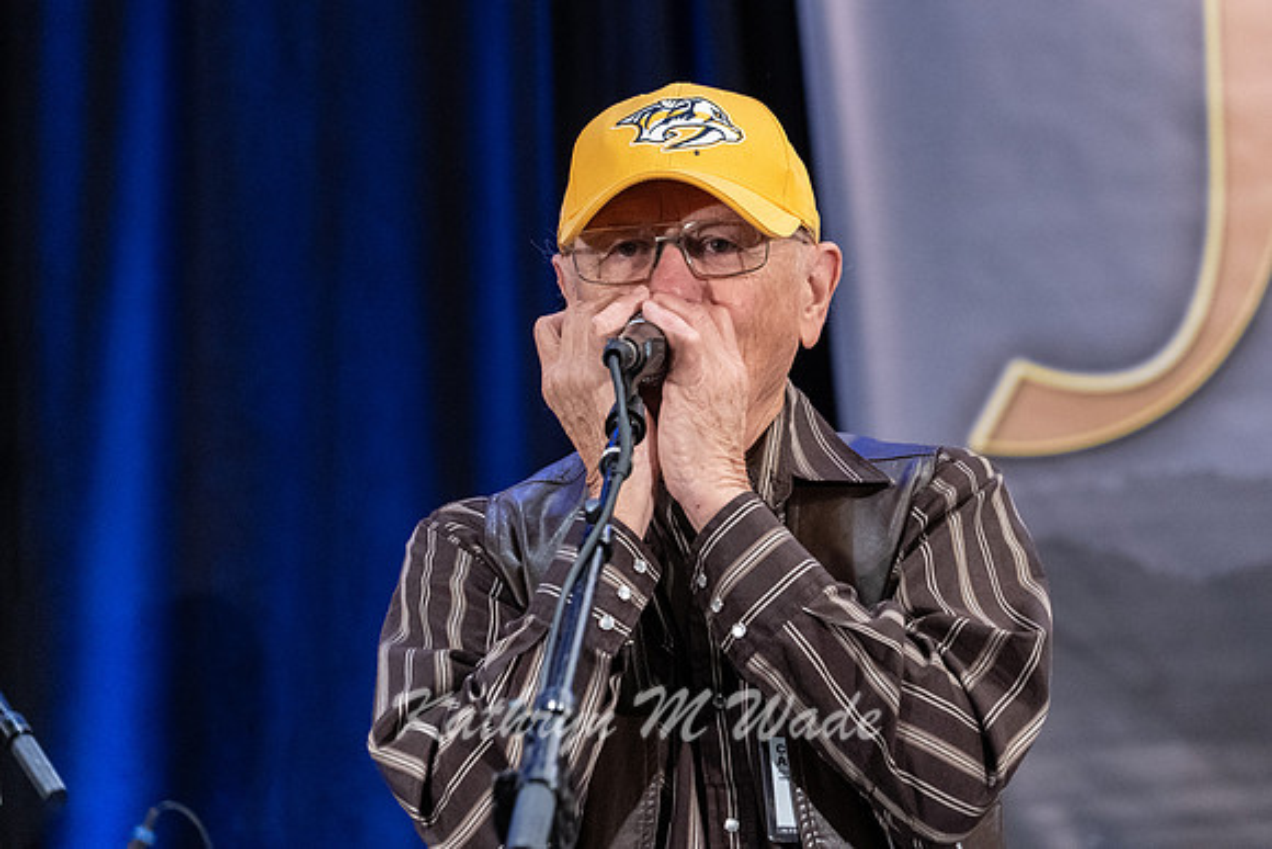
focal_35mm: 215
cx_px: 731
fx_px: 7599
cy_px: 361
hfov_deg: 9.6
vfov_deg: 6.4
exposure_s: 1/160
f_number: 6.3
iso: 6400
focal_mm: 187
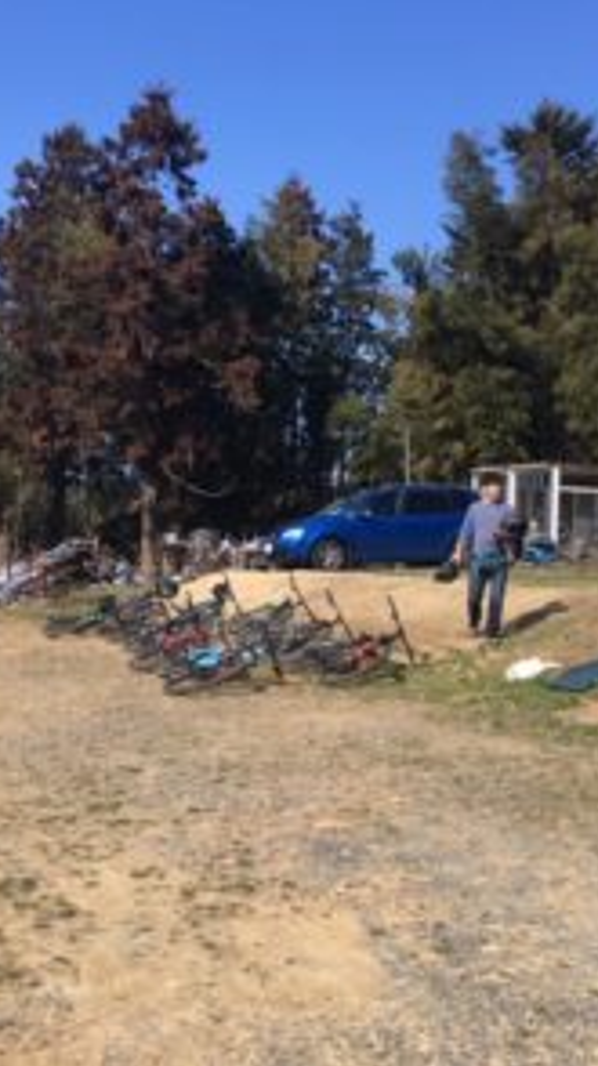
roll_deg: -0.9
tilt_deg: +1.1
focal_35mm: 43
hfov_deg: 27.6
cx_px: 366
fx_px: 1214
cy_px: 526
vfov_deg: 47.4
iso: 25
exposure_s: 1/999
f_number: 2.2
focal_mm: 4.15
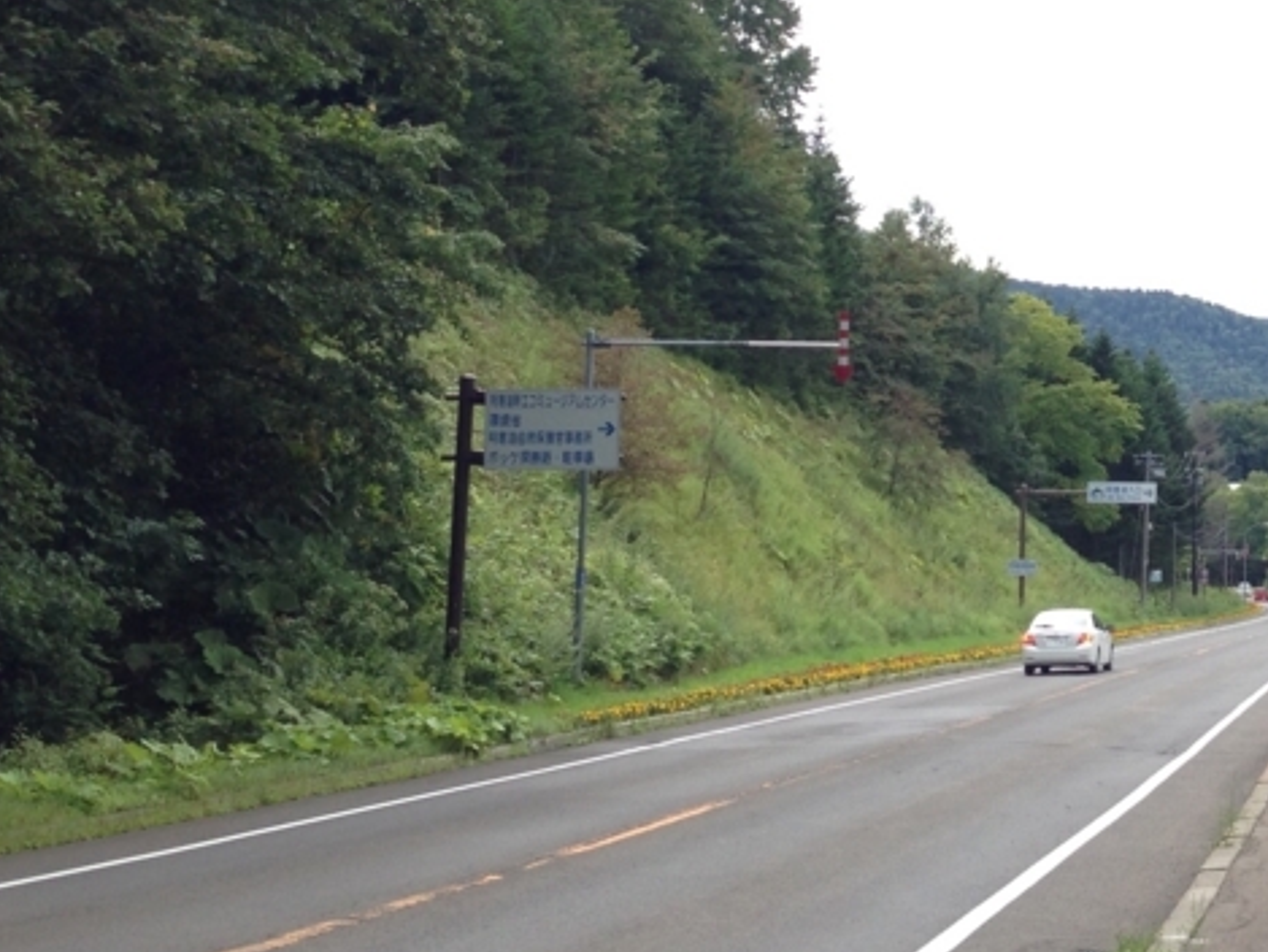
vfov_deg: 20.2
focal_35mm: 72
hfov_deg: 25.5
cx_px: 1311
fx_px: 2638
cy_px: 149
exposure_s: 1/484
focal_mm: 4.12
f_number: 2.4
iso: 50
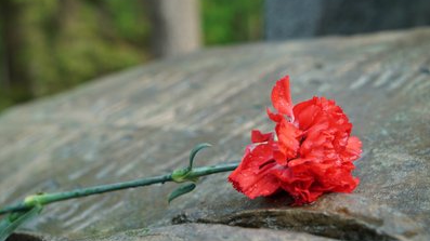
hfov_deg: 37.2
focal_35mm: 56
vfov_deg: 21.4
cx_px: 216
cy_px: 129
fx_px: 638
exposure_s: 1/80
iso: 100
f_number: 6.3
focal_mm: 53
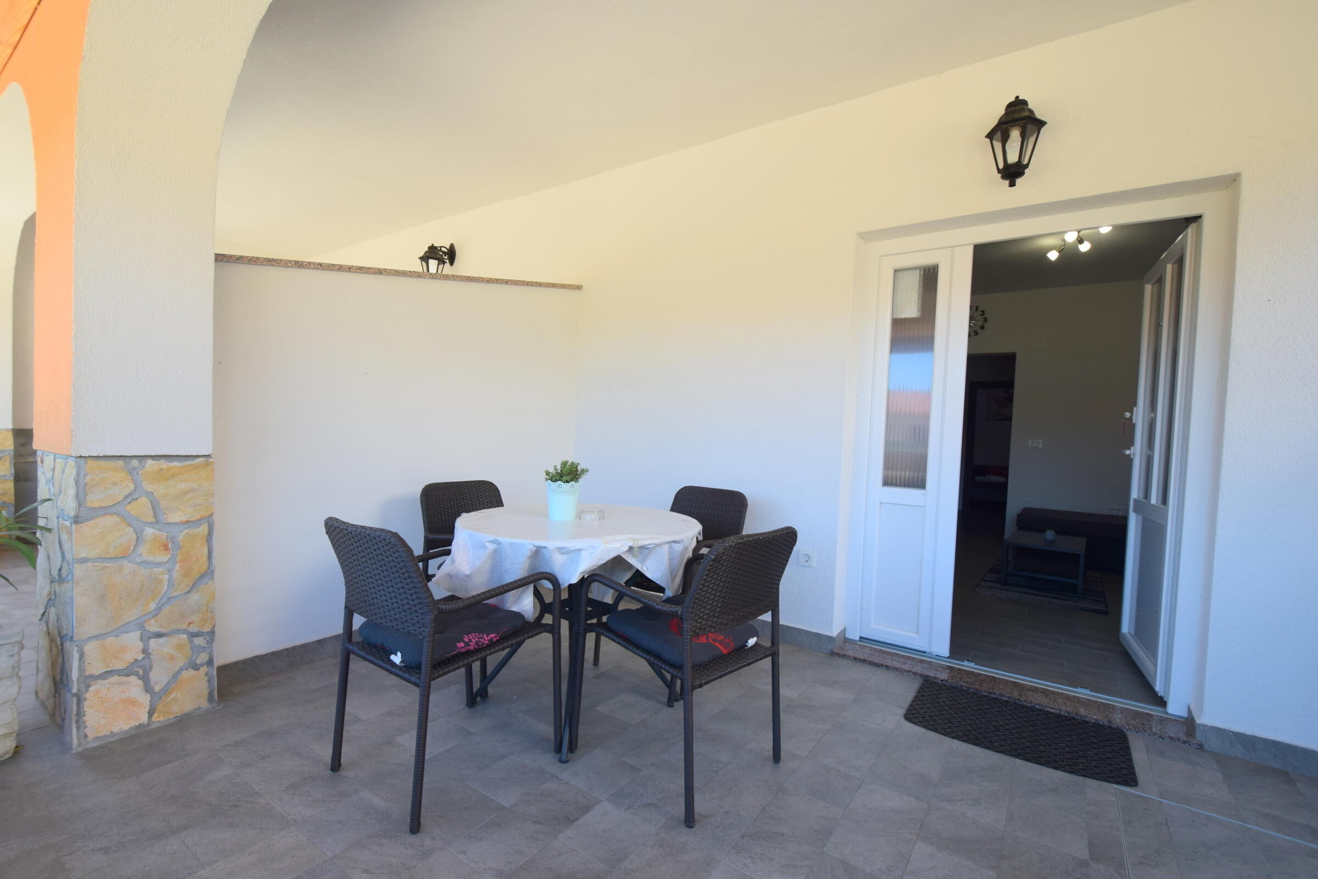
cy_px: 440
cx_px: 659
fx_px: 549
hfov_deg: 100.4
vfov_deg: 77.3
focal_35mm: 15
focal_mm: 10
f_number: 6.3
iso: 400
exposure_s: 1/125
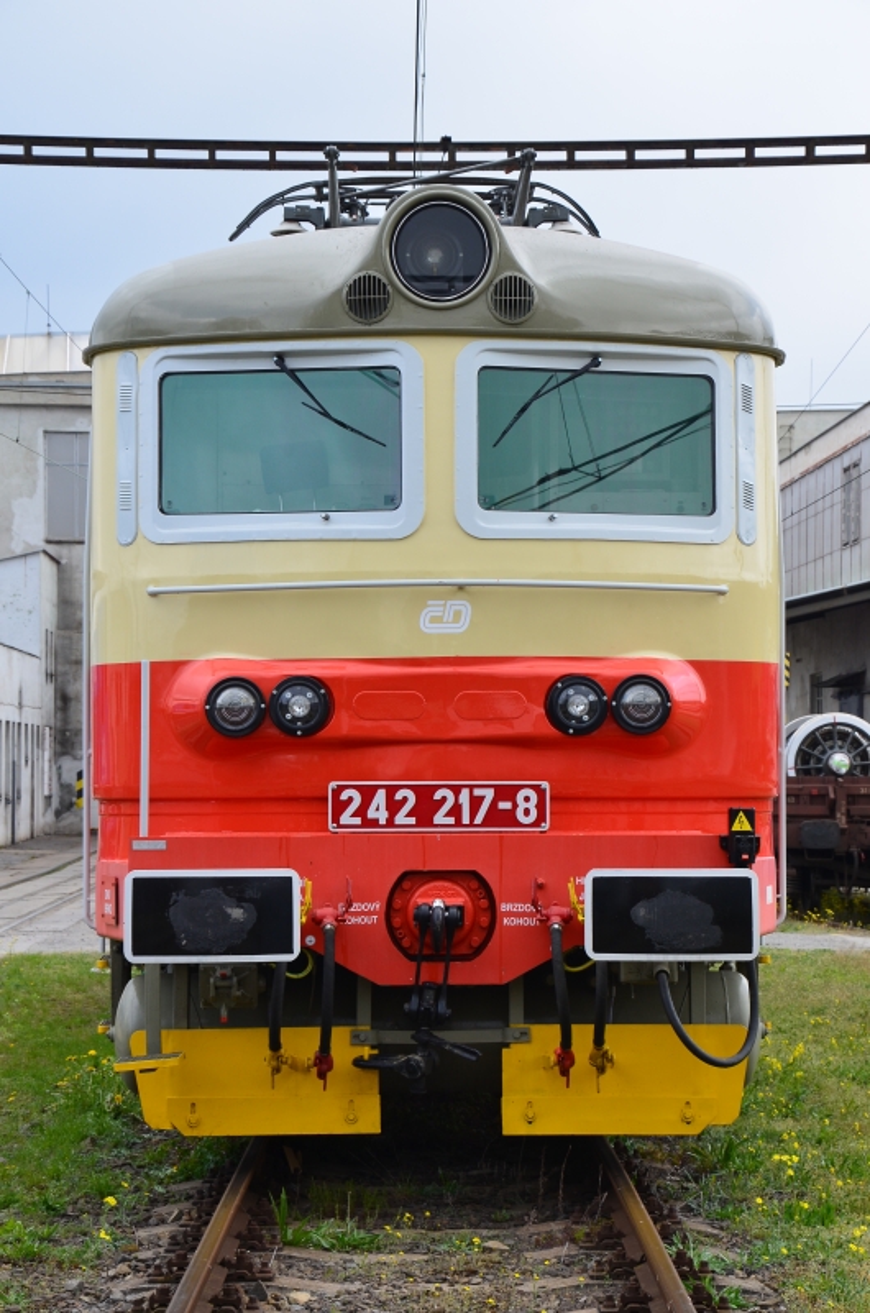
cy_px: 656
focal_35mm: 87
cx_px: 435
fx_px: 3167
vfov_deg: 23.4
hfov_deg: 15.6
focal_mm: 58
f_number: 8
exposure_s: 1/160
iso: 200
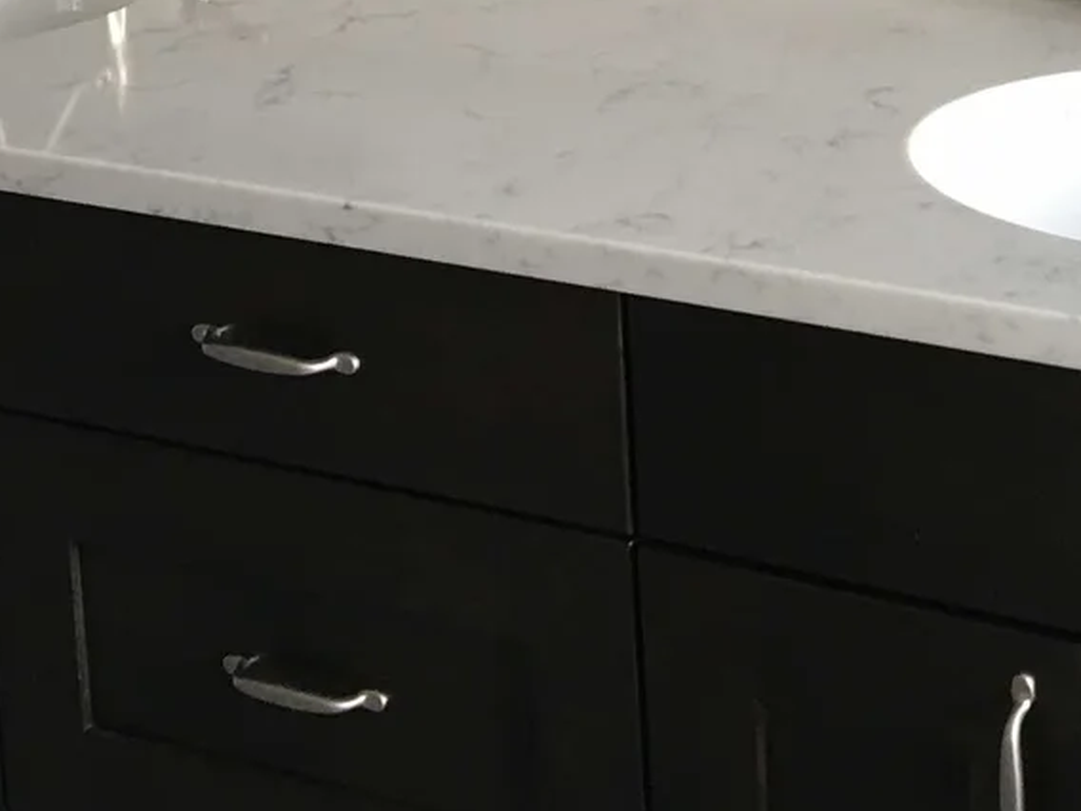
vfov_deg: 14.2
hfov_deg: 19.9
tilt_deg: -9.9
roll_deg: +2.6
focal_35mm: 98
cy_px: -369
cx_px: 792
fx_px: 3060
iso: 40
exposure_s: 1/15
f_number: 2.2
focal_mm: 4.15
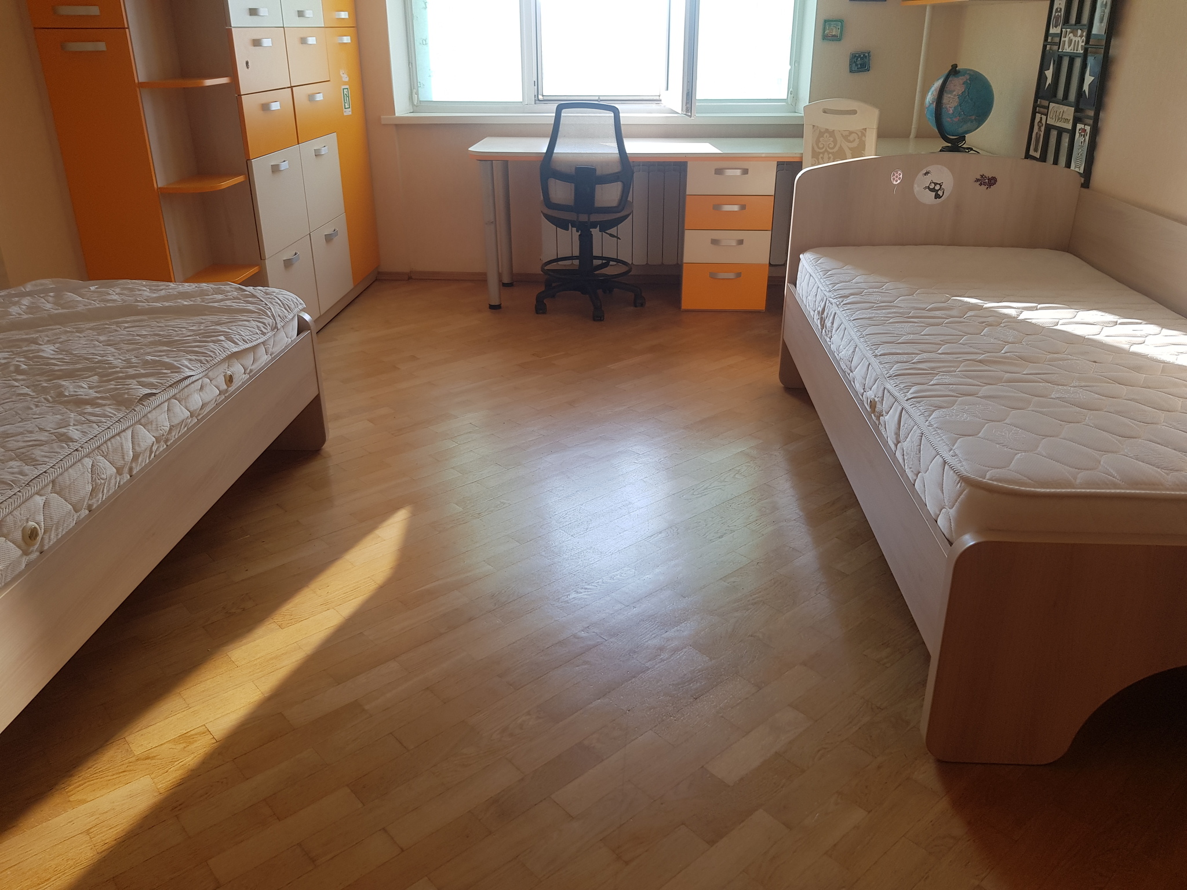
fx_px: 892
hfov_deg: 67.3
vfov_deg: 53.1
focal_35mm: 26
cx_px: 594
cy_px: 445
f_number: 1.7
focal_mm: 4.2
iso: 40
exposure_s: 1/138
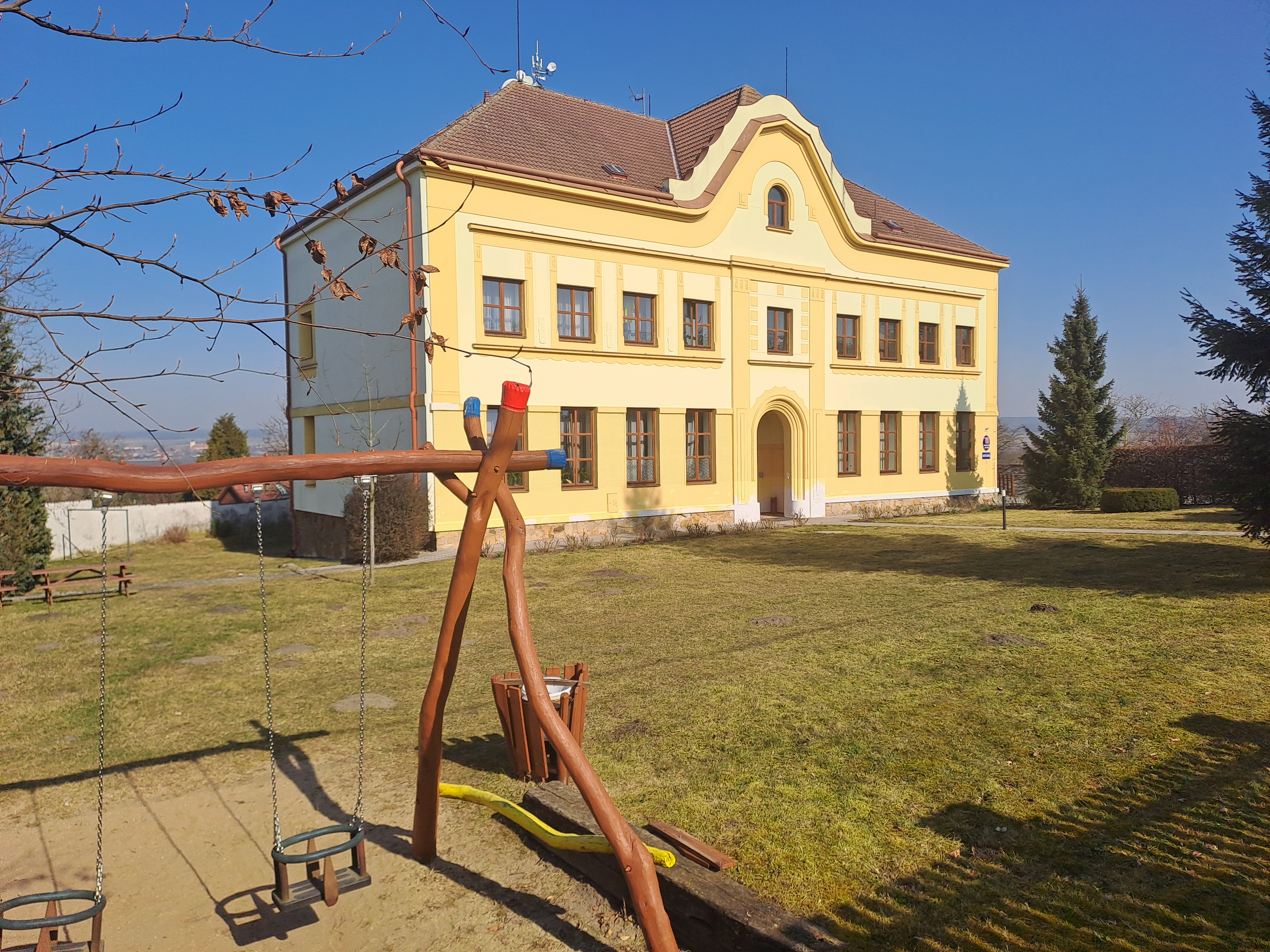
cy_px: 476
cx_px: 635
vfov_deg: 54.9
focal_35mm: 25
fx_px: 917
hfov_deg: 69.4
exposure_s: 1/2740
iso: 32
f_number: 1.8
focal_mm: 4.65
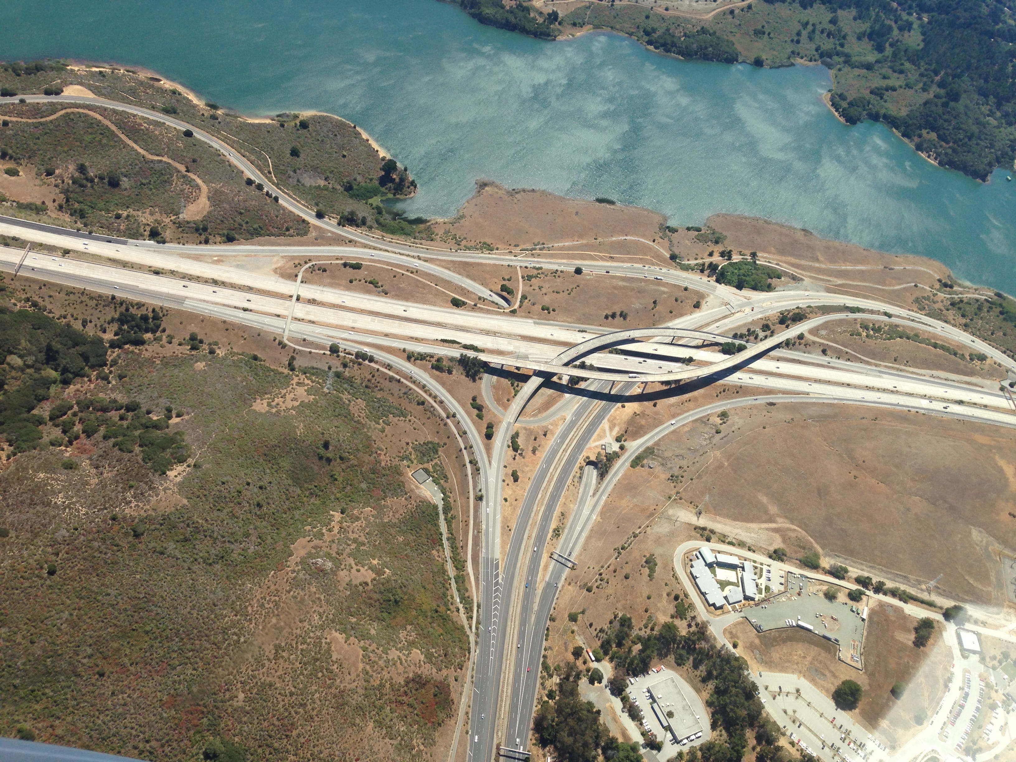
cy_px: 381
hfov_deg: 55.4
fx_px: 969
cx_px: 508
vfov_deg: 42.9
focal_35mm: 33
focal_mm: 4.13
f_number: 2.4
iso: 50
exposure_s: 1/968
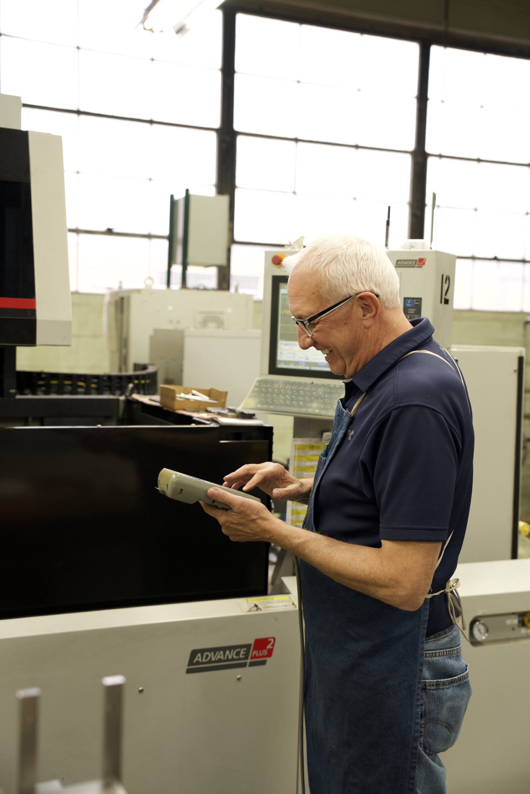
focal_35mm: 43
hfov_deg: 31.2
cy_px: 397
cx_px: 265
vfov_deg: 45.4
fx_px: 949
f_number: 3.5
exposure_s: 1/160
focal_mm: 43
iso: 1000
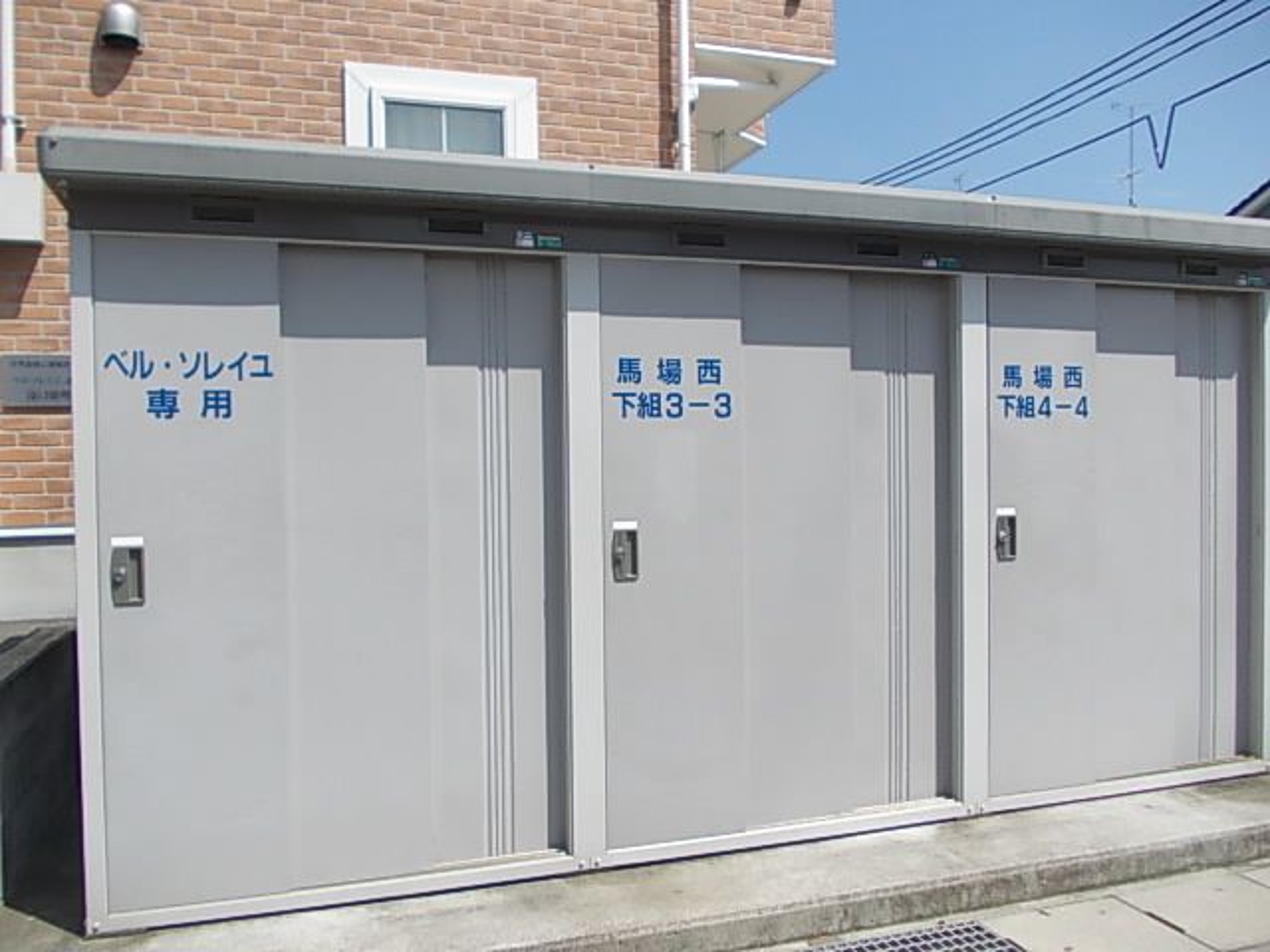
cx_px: 635
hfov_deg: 63.4
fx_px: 1027
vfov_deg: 49.7
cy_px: 476
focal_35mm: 28
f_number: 5.4
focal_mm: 4
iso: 80
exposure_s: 1/320
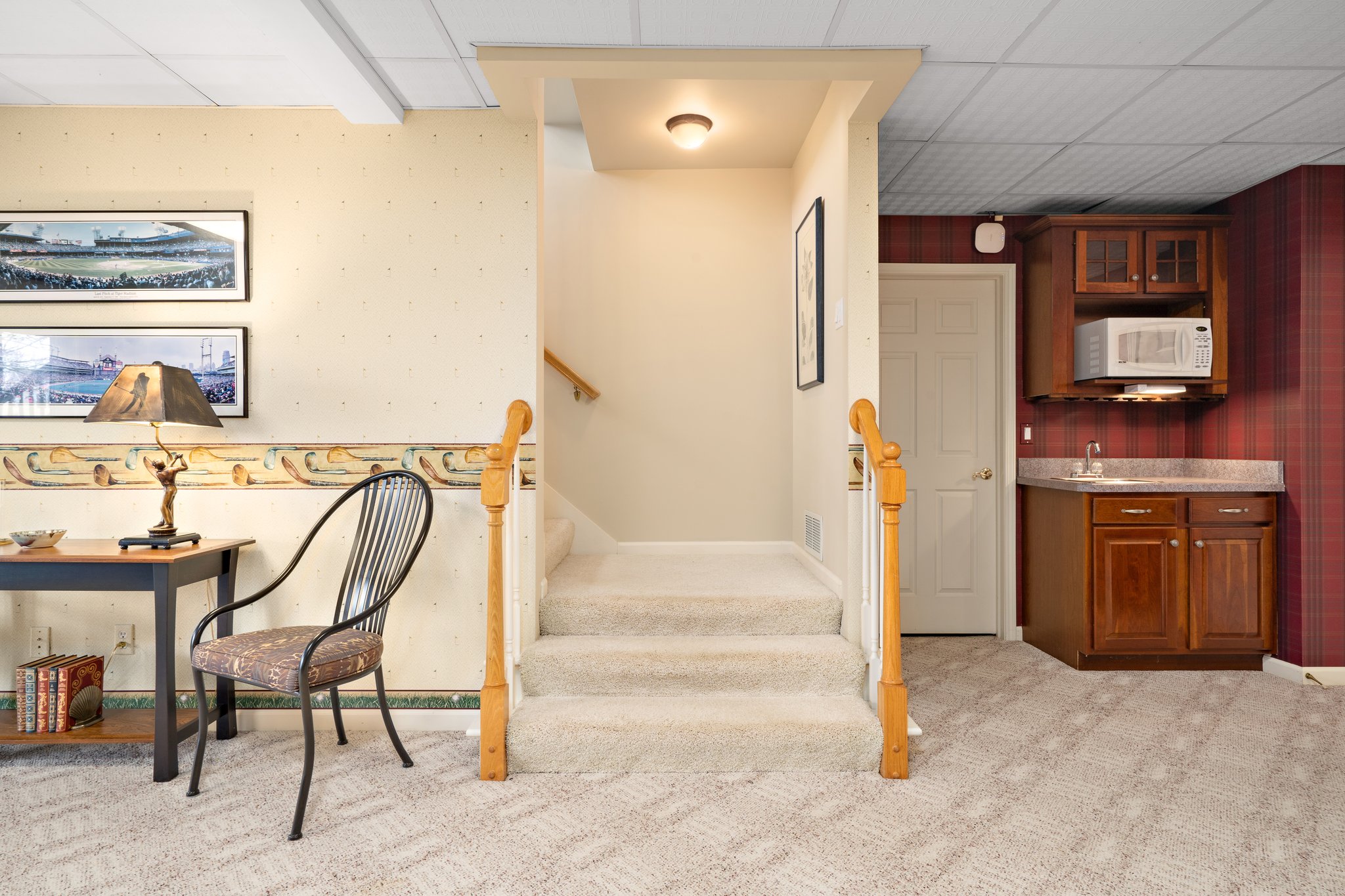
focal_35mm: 18
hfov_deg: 90.0
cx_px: 672
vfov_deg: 67.4
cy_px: 448
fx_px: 672
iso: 320
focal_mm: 18
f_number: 11
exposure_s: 1
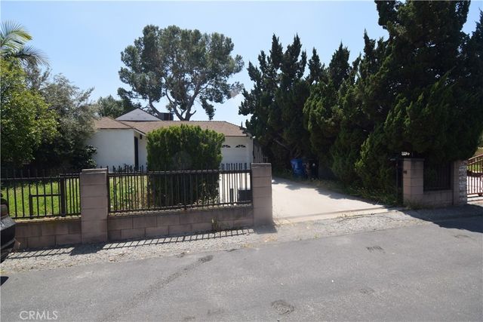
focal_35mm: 16
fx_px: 221
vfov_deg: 72.1
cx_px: 242
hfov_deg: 95.0
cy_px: 161
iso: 100
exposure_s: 1/200
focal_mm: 11
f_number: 7.1
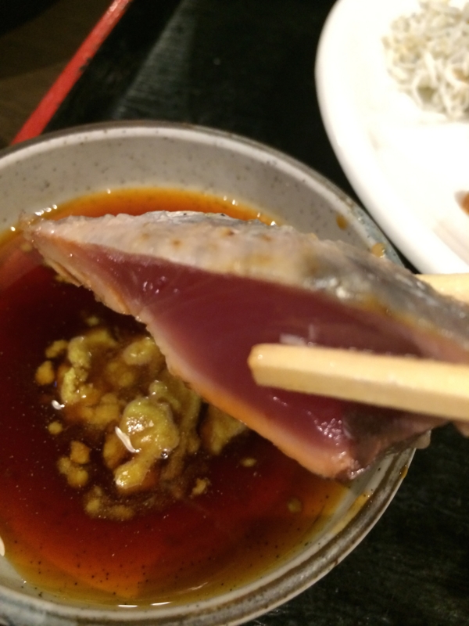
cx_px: 234
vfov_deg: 60.0
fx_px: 542
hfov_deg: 46.8
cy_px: 313
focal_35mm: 30
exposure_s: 1/24
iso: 320
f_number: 2.2
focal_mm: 4.12
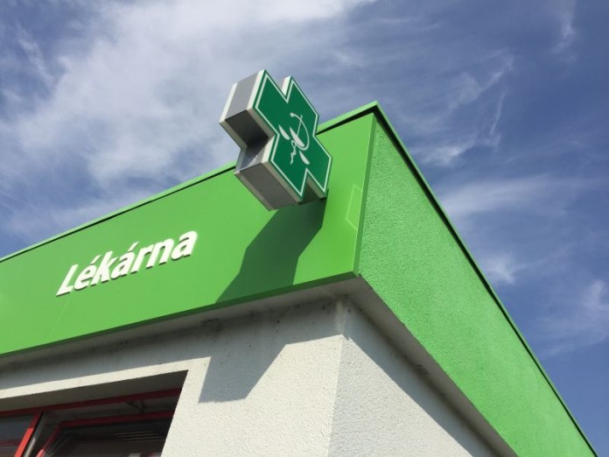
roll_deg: -13.2
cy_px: 228
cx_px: 304
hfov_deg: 61.7
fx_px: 510
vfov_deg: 48.2
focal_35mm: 29
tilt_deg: +38.2
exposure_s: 1/3597
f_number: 2.2
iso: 32
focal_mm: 4.15
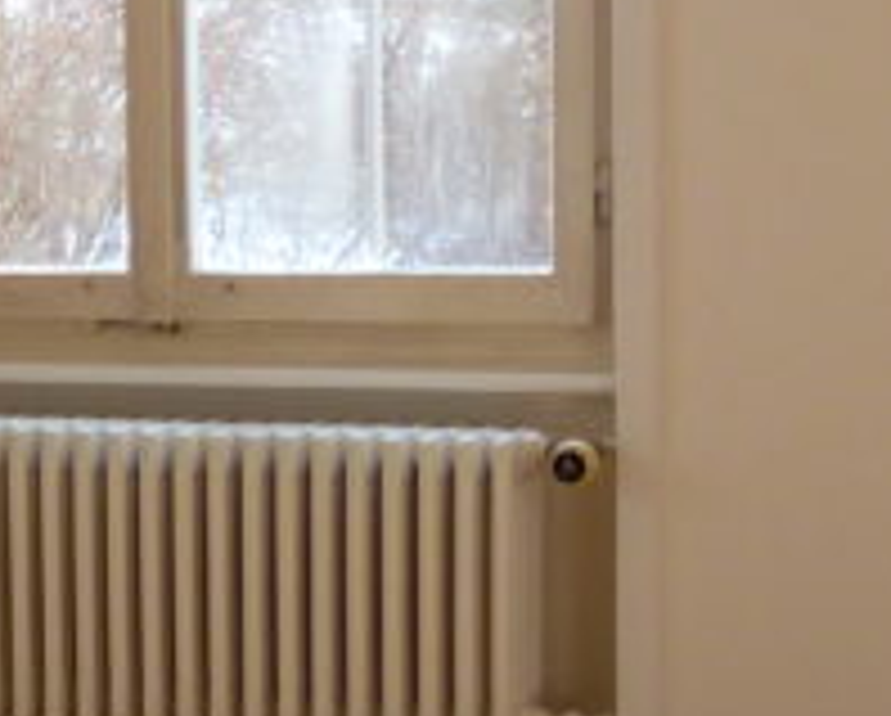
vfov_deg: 11.8
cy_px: 486
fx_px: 3460
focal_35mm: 131
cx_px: -486
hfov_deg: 13.7
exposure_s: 1/100
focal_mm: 4.5
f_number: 2.8
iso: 100
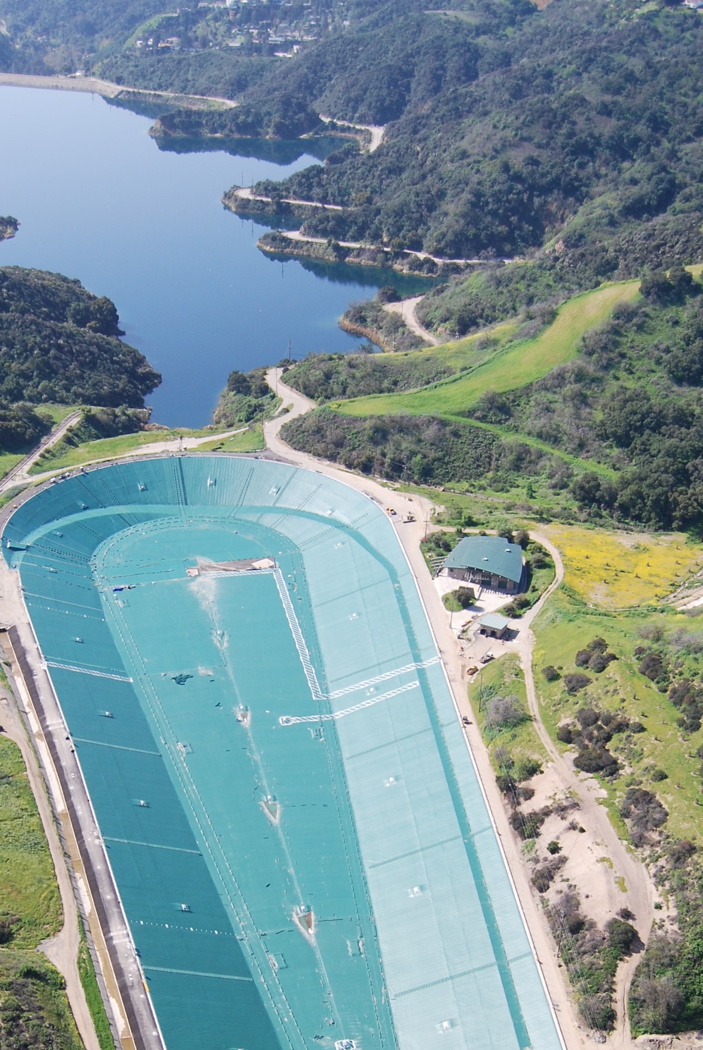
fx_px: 1169
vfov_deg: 46.8
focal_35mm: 40
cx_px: 273
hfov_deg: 33.4
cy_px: 777
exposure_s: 1/1000
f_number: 4
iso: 140
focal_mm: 18
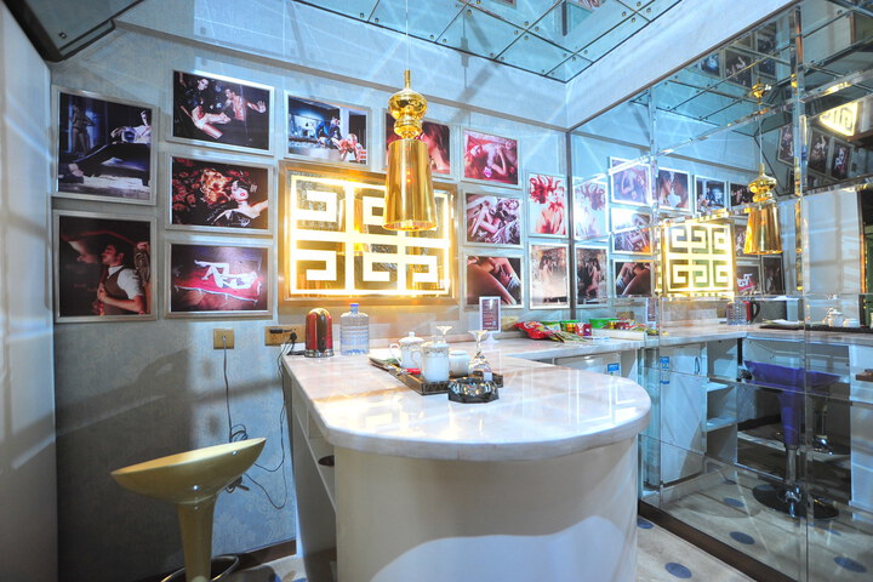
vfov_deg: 77.3
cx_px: 436
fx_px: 364
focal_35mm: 15
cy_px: 291
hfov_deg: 100.4
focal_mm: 15
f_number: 5.6
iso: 1250
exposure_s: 1/40
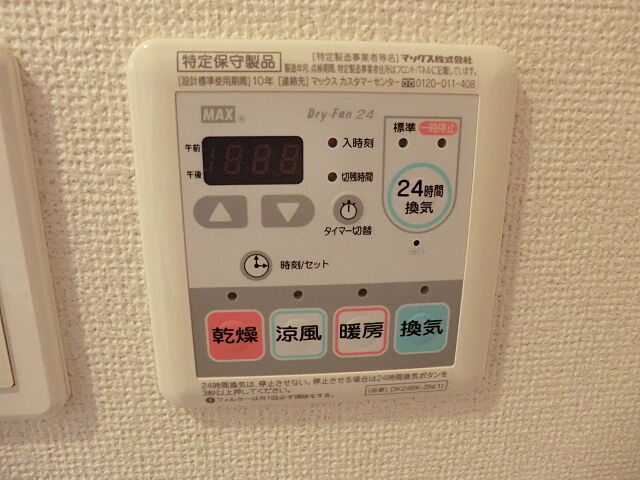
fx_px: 444
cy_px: 240
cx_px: 320
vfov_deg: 56.8
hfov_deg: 71.6
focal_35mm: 24
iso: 640
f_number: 3.2
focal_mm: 4.3
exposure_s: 1/60
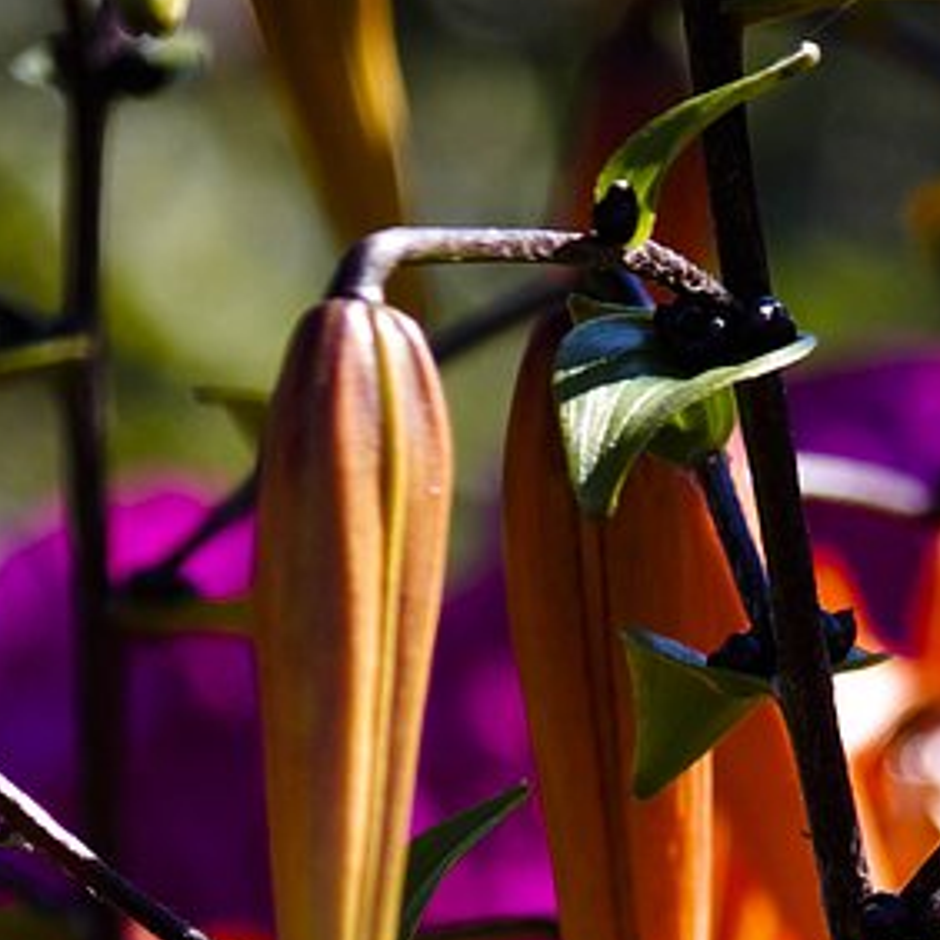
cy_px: 1467
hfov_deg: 3.6
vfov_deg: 3.6
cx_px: 567
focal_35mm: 486
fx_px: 14917
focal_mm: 105
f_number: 4.5
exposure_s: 1/250
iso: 200
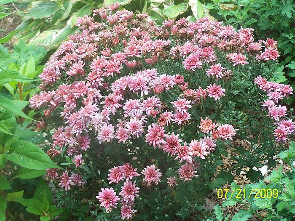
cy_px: 110
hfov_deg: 18.7
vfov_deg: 14.1
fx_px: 895
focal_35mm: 105
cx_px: 148
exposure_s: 1/125
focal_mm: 17.5
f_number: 3.2
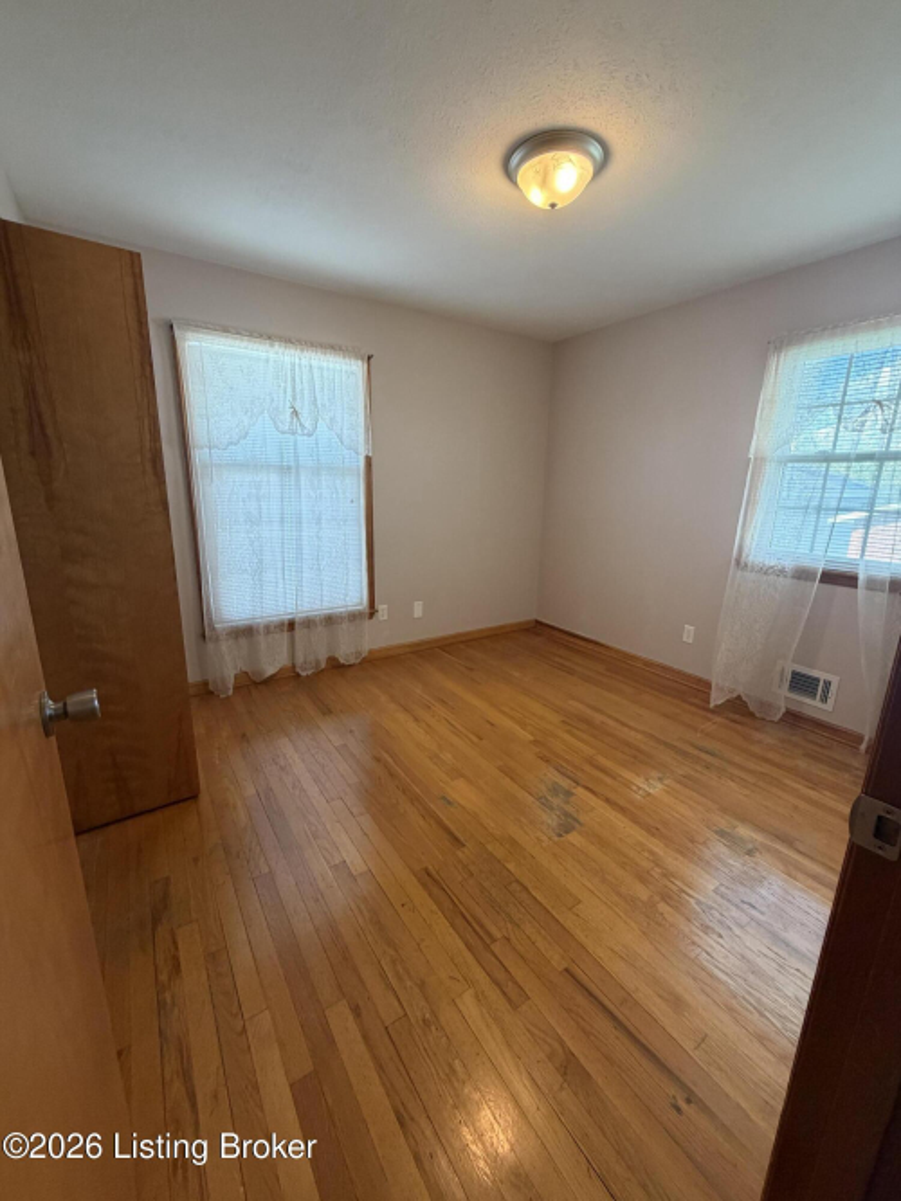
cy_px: 600
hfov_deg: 85.7
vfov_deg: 102.1
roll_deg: -0.9
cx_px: 450
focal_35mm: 14
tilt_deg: -13.8
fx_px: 486
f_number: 2.2
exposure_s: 1/60
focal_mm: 2.22
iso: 320
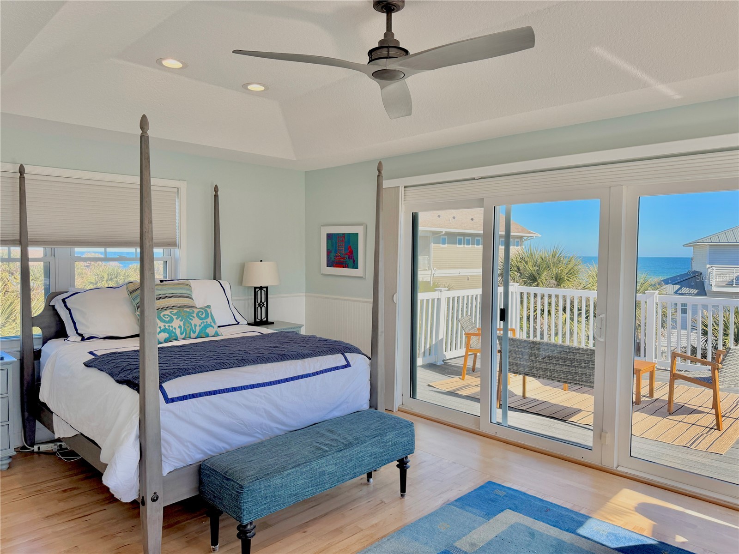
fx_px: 512
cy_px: 277
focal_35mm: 24
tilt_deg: -2.5
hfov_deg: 71.6
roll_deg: -1.7
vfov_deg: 56.8
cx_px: 370
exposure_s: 1/849
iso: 100
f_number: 1.78
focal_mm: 6.76
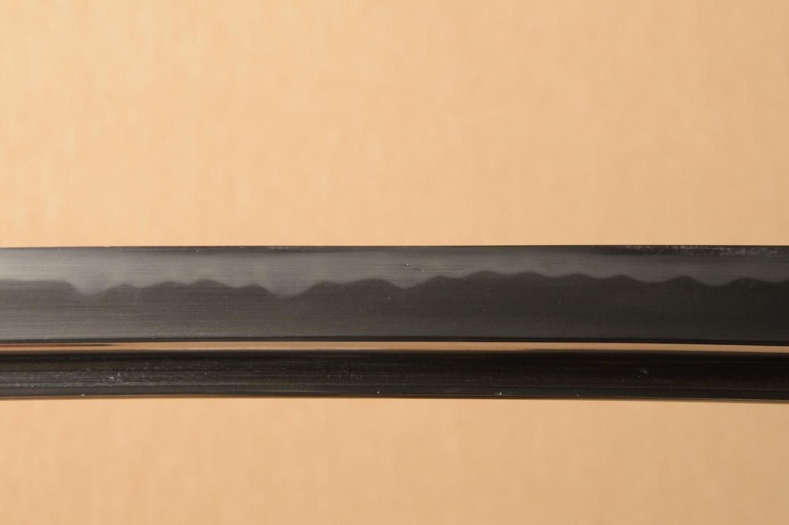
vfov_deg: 11.4
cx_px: 394
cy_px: 262
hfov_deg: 17.1
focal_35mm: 120
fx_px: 2628
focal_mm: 80
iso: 400
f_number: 11
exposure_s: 1/2
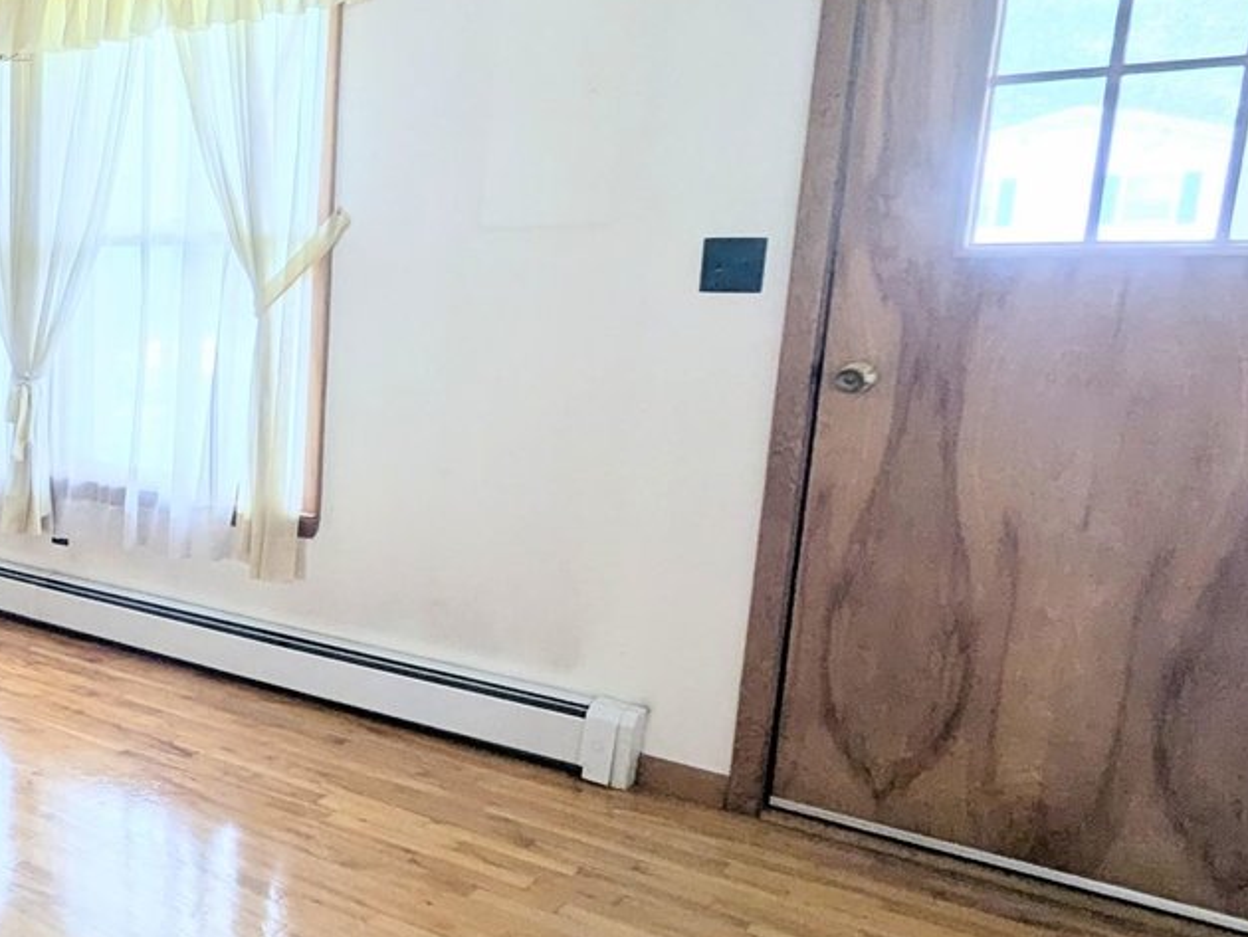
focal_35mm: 33
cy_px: 495
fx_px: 1190
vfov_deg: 43.0
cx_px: -156
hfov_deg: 42.2
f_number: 2.2
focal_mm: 1.95
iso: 56
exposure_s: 1/65.2
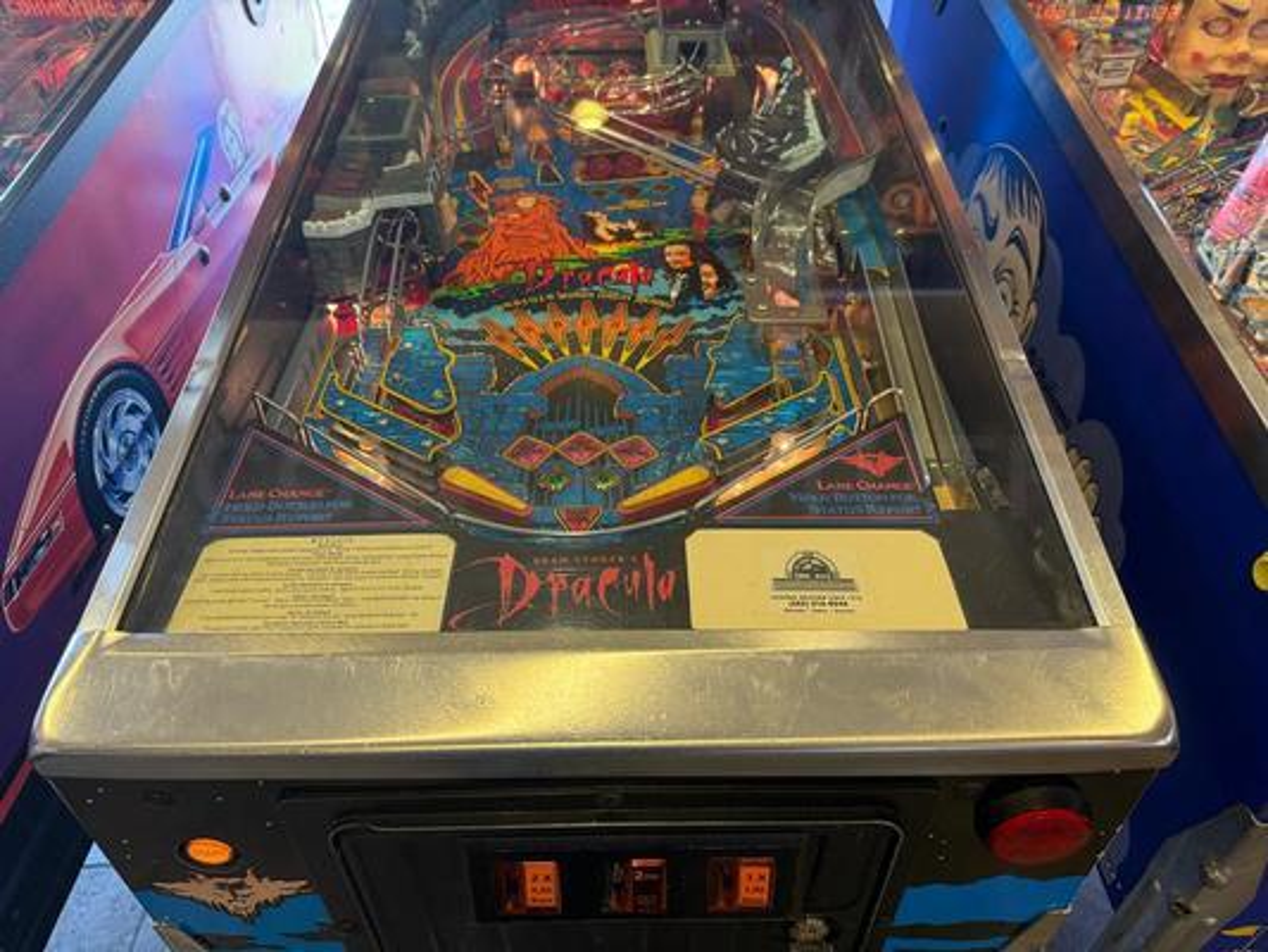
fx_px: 879
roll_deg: -0.1
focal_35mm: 24
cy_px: 476
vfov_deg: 56.8
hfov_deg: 71.6
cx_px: 634
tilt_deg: -36.2
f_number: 1.78
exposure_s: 1/60
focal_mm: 6.76
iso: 200
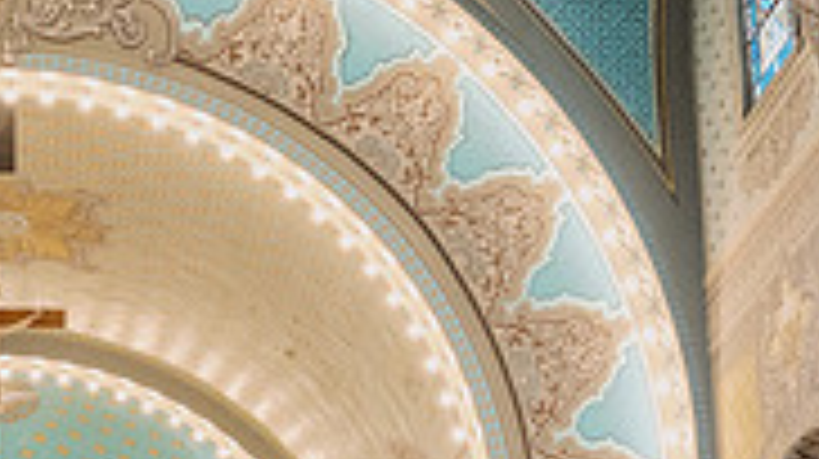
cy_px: 533
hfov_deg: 17.9
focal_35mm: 117
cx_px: 0
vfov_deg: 10.2
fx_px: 2539
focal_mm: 35
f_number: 5.6
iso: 3200
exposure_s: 1/125
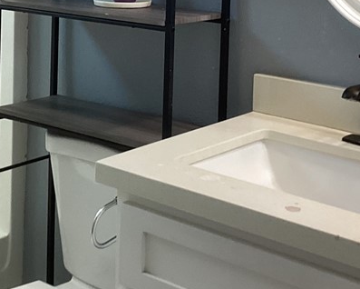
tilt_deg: -6.7
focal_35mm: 78
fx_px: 831
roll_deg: -0.6
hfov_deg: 24.4
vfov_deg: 18.9
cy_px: -23
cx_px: 160
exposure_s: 1/60
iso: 80
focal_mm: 3.3
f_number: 2.4
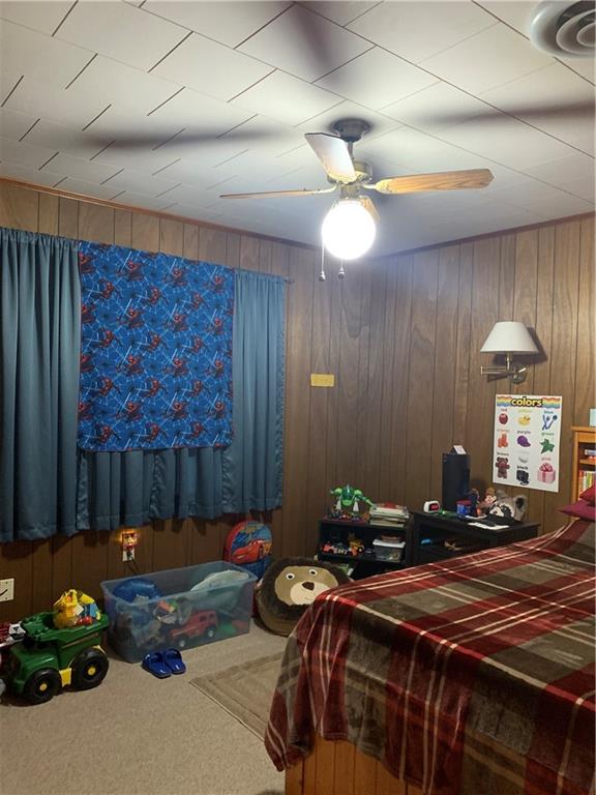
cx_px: 298
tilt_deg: -1.3
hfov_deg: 53.1
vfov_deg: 67.3
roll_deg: -1.4
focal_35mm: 26
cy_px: 398
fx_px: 597
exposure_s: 1/30
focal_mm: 4.25
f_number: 1.8
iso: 400
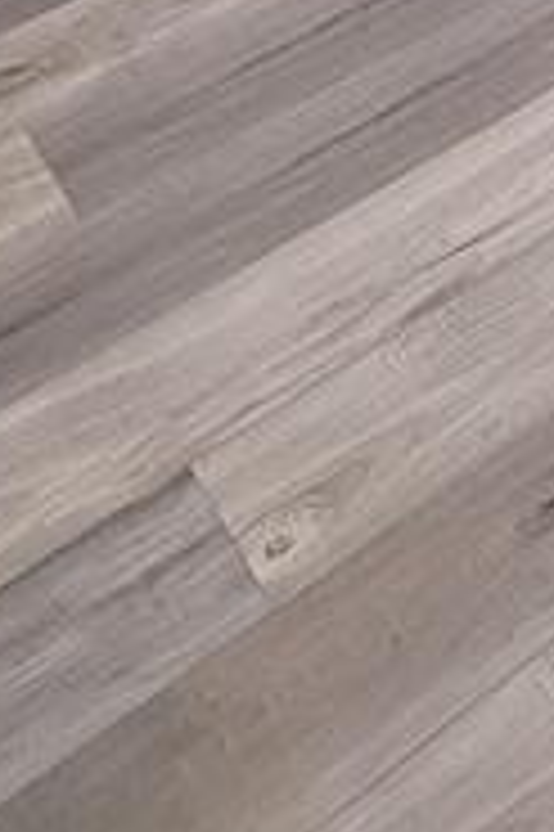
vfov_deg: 18.0
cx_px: 874
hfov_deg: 16.3
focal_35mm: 75
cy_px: -854
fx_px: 1734
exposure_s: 1/60
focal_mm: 2.2
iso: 200
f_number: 2.2
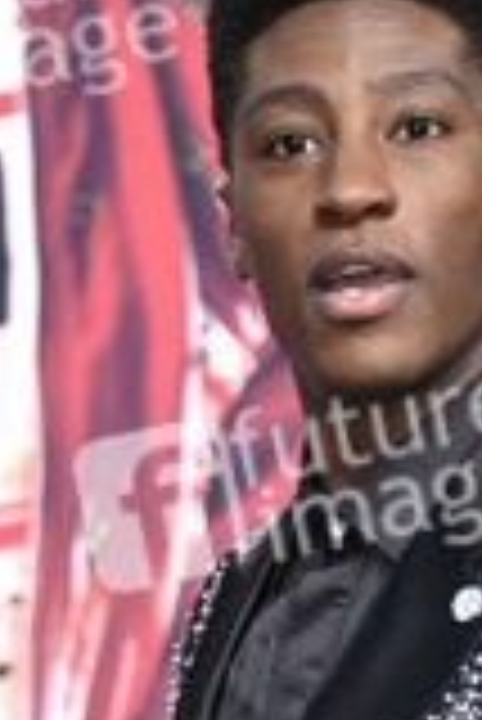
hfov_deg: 4.1
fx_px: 6753
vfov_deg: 6.1
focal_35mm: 337
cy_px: 711
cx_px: 437
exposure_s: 1/250
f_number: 5.6
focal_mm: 135
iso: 400
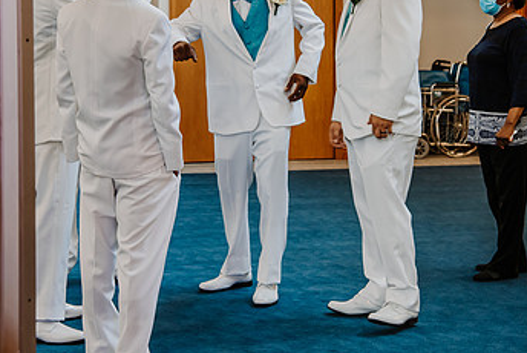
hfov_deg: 23.1
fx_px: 1289
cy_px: 83
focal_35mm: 88
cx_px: 252
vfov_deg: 15.5
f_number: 4
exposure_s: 1/60
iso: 720
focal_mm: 48
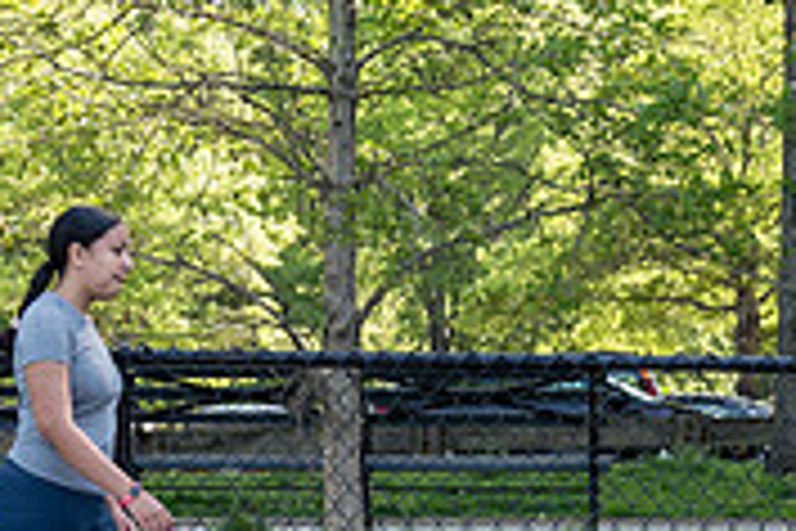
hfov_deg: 11.3
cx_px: 864
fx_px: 3980
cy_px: 691
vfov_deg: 7.5
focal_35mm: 180
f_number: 4.5
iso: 400
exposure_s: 1/500
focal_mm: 44
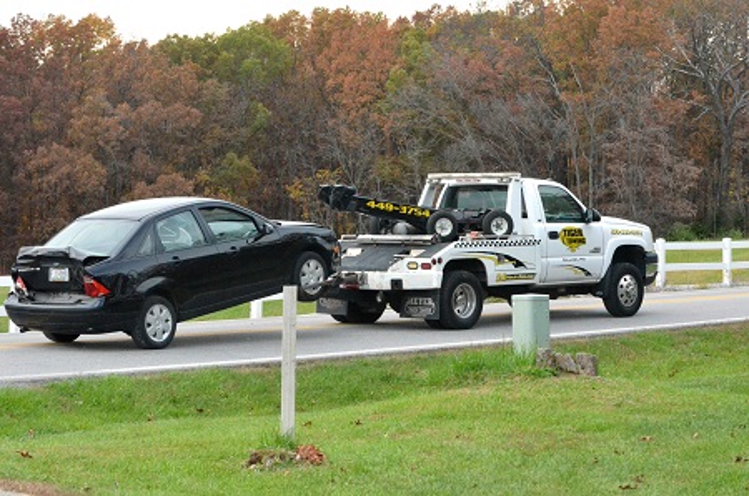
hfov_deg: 19.5
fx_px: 2180
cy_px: 248
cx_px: 374
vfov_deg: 13.0
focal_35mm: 105
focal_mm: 70
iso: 6400
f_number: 14
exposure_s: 1/800
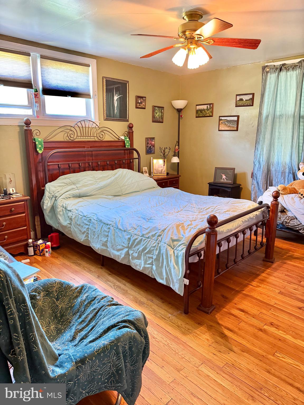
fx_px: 281
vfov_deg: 71.6
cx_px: 152
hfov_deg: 56.8
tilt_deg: -13.4
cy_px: 202
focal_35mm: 24
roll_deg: -0.3
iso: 1000
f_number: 1.78
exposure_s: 1/30
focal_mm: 6.76
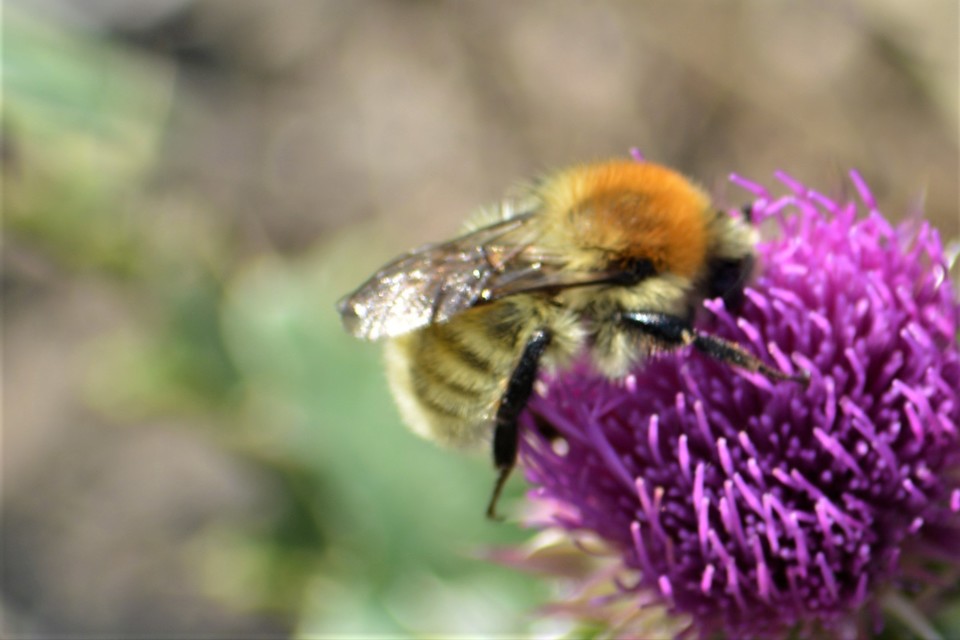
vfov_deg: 3.1
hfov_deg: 4.6
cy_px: 320
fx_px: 11999
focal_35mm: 450
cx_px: 480
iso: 100
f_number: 8
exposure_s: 1/125
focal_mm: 300
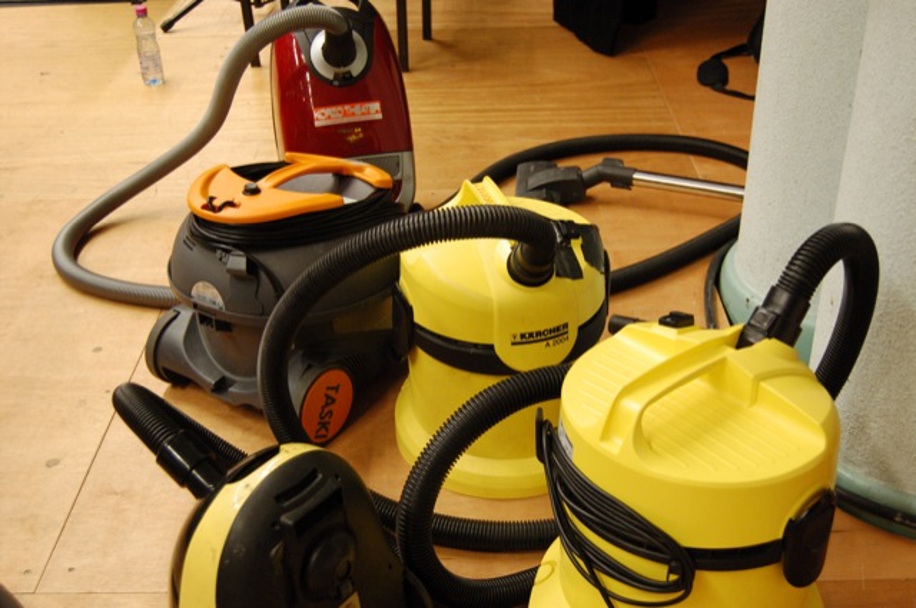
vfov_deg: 31.8
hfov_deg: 46.5
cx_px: 458
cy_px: 304
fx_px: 1067
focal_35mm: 42
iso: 1600
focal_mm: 28
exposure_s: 1/25
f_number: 4.2
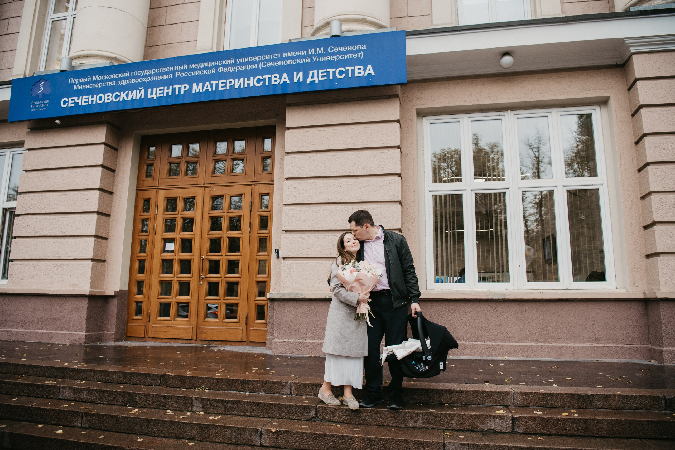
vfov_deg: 53.1
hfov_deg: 73.7
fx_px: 450
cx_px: 338
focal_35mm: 24
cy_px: 225
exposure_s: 1/160
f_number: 4
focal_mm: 24
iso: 500
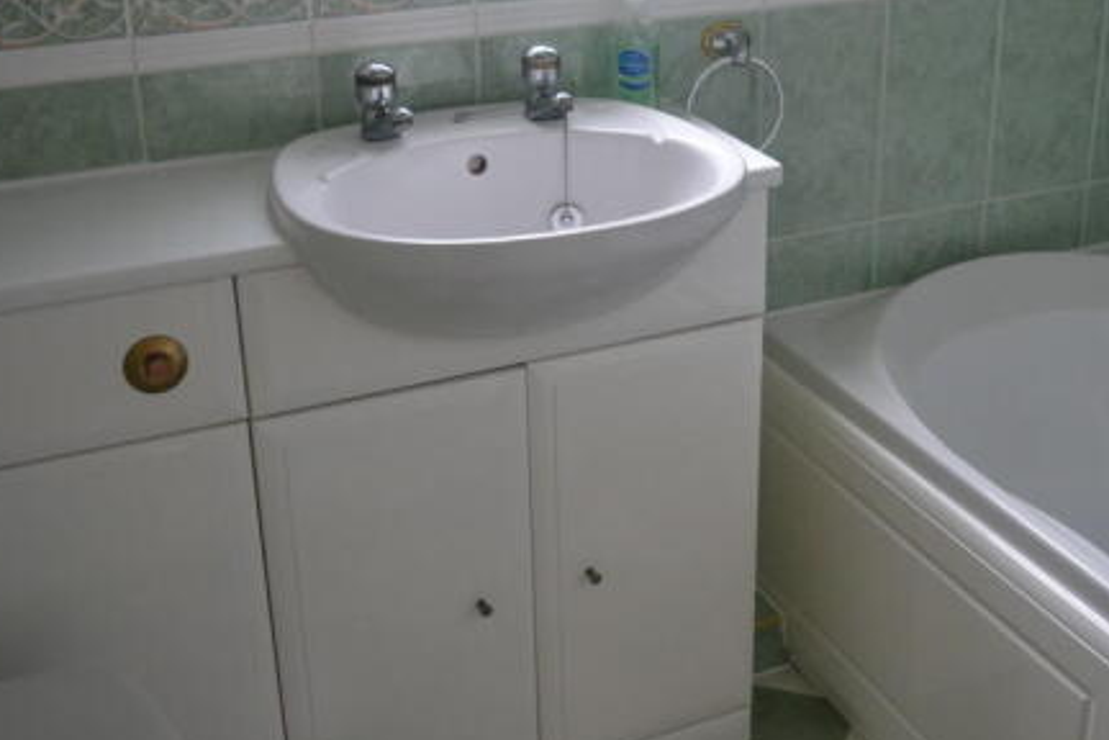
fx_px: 1540
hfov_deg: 39.0
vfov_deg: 26.9
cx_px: 761
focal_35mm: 50
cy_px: 289
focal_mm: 22
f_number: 4.5
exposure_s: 1/80
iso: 400
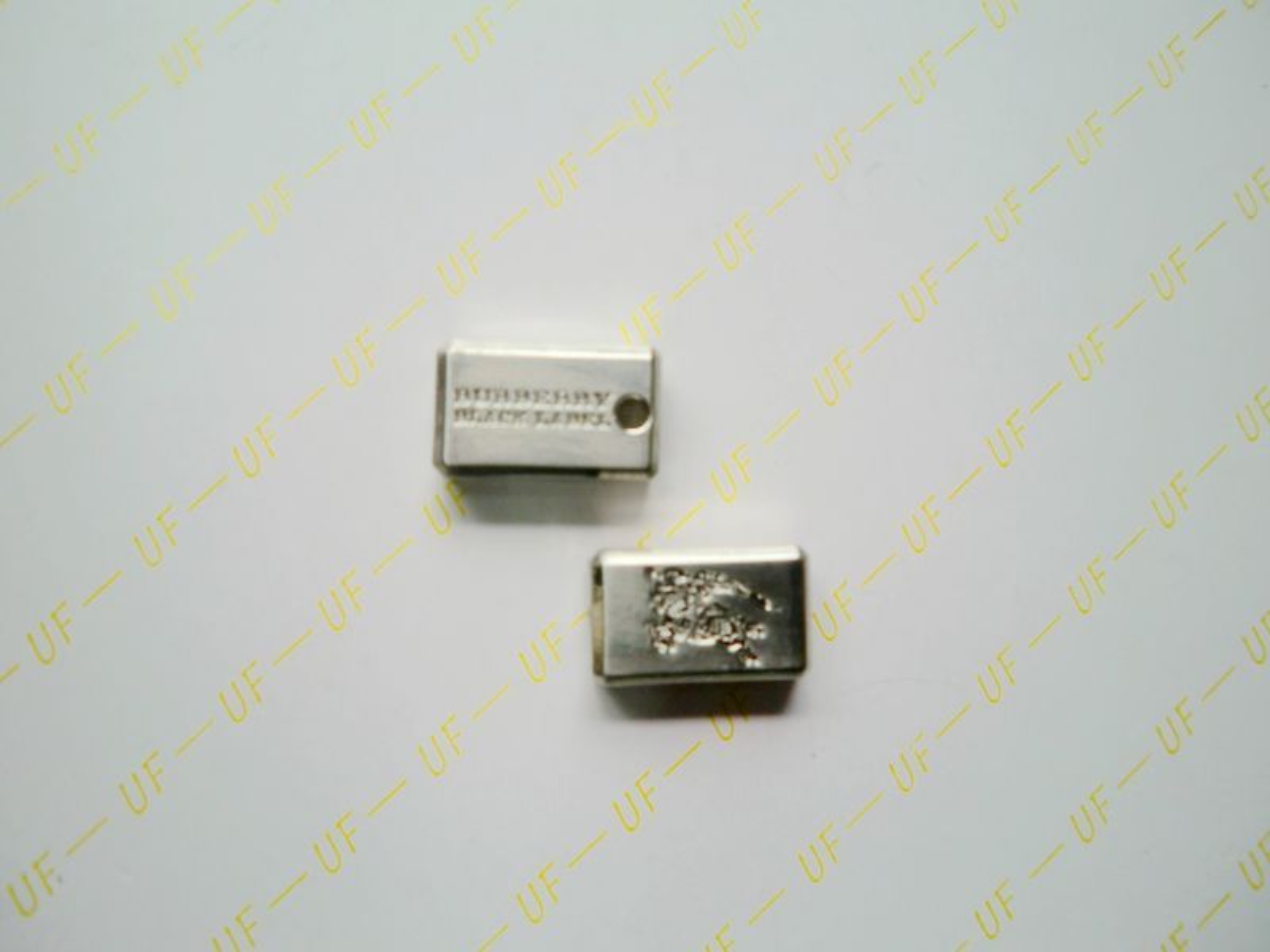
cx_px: 635
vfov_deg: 49.7
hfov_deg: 63.4
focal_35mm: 28
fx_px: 1027
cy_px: 476
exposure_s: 1/125
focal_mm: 4.65
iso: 100
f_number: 2.6
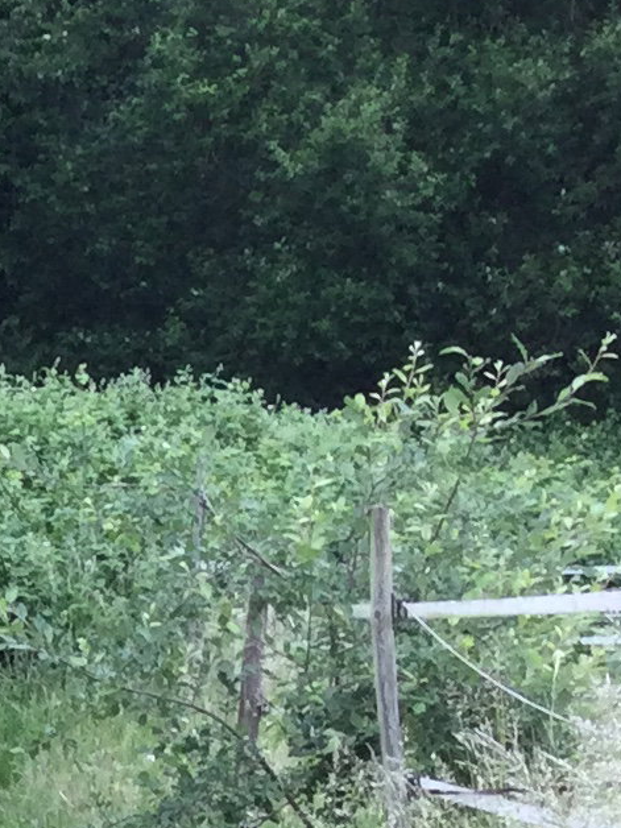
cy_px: 1079
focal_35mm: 161
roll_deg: +1.9
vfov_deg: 11.9
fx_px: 3851
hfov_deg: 8.5
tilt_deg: -9.6
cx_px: -796
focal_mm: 3.3
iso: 32
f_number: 2.4
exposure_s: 1/100
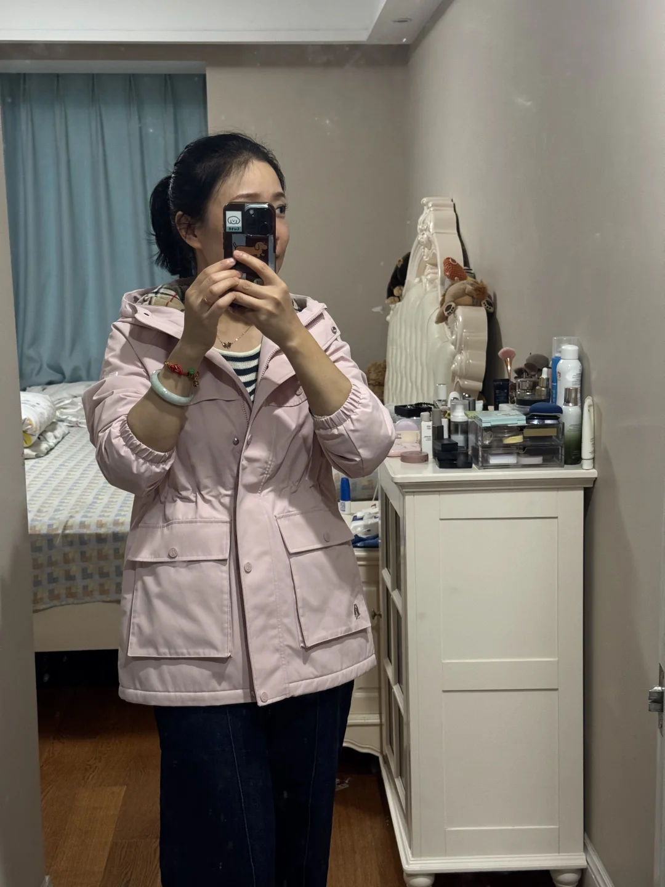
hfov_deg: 30.3
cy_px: 444
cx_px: 332
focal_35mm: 48
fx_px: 1229
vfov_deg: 39.7
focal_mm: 6.76
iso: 250
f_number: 1.78
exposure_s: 1/33
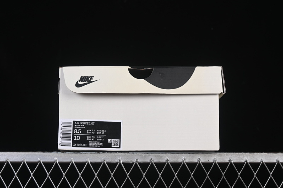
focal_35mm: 75
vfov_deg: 18.2
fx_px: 590
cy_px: 94
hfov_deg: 27.0
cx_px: 142
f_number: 8
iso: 160
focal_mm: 50
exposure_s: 1/80
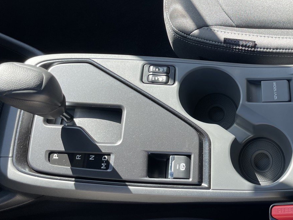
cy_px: 60
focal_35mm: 47
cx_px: 224
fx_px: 398
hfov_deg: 39.2
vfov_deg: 30.5
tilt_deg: -62.1
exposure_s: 1/276
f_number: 1.6
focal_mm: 4.2
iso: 32
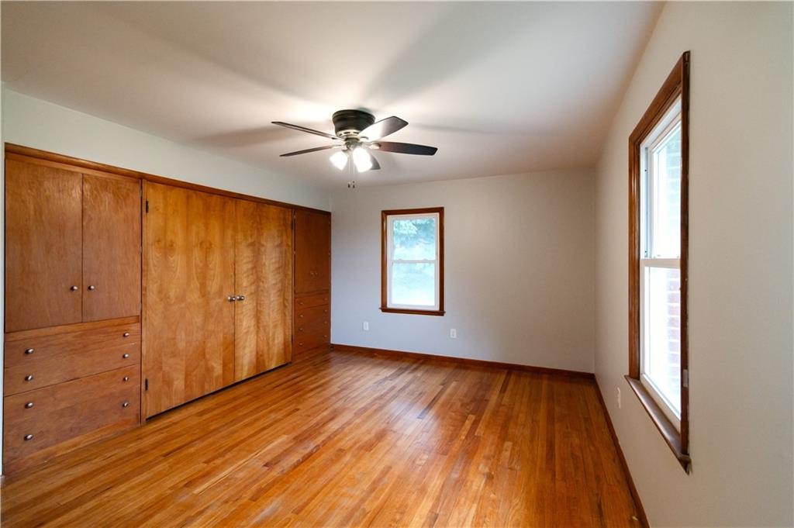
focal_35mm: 16
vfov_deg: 73.7
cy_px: 264
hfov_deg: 96.8
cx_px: 397
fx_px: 353
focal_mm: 16
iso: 400
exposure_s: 1/200
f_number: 4
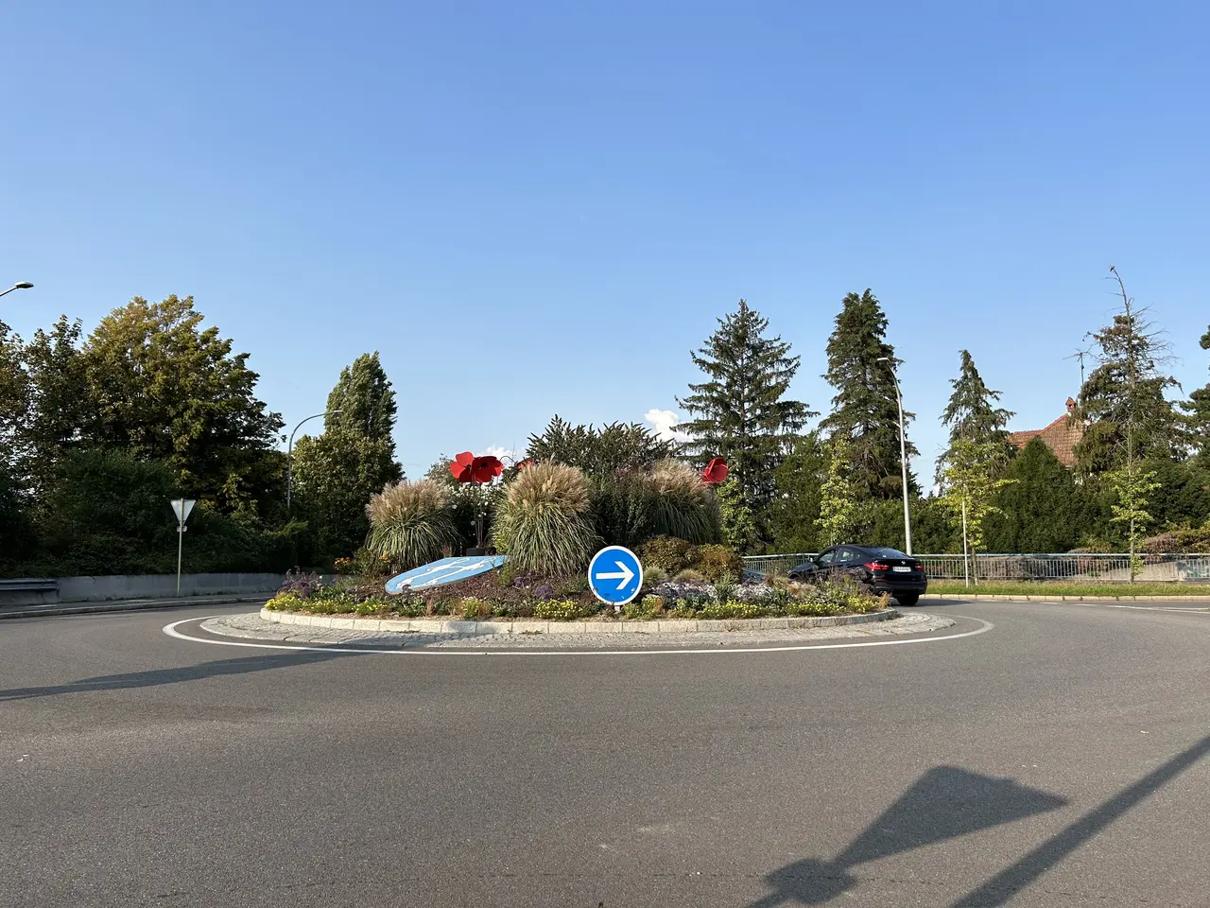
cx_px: 605
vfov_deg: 53.1
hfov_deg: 67.3
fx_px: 909
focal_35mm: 26
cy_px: 454
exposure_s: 1/3077
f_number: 1.5
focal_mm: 5.7
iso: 50
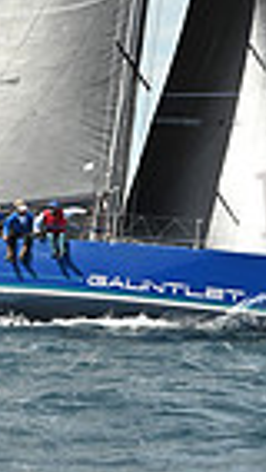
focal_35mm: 420
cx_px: 85
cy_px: 27
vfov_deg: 5.1
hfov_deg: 2.9
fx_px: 5260
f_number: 9
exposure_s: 1/1250
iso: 320
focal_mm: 98
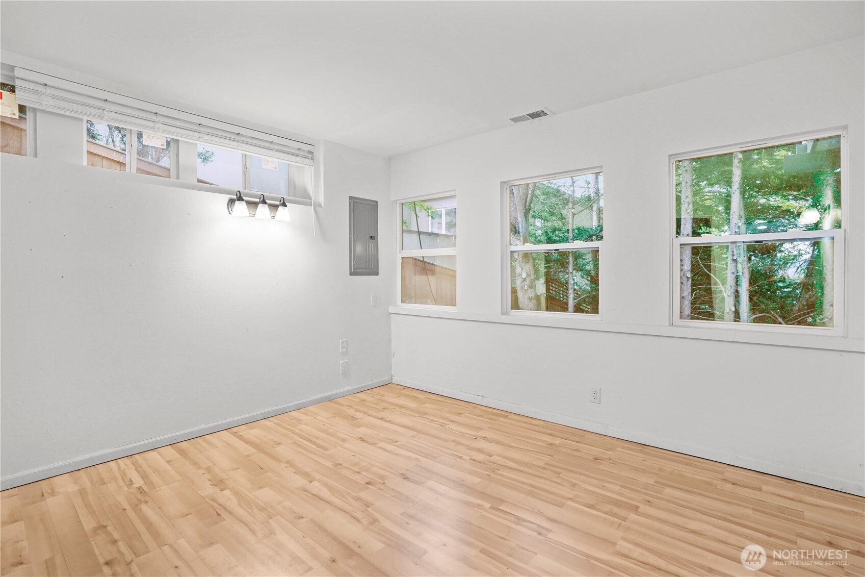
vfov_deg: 73.7
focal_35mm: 16
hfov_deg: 96.7
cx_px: 432
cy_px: 288
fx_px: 384
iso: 400
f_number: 7.1
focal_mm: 16
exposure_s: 1/6
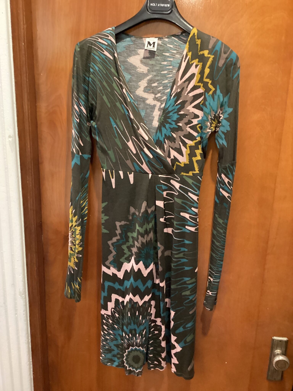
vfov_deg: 58.4
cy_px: 196
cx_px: 146
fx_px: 350
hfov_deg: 45.4
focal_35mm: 31
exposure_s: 1/20
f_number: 2.4
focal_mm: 3.3
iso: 640
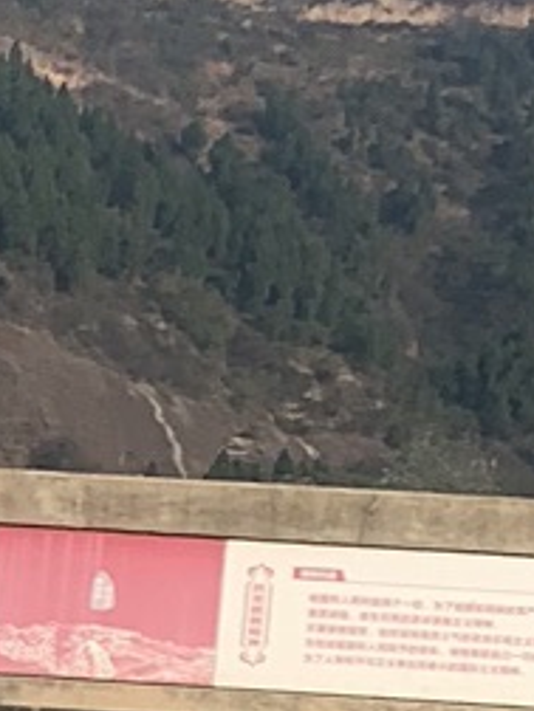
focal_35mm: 206
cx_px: -1108
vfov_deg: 9.4
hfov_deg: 6.5
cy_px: 965
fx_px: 4237
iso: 25
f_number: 1.8
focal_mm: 4.25
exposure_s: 1/1992
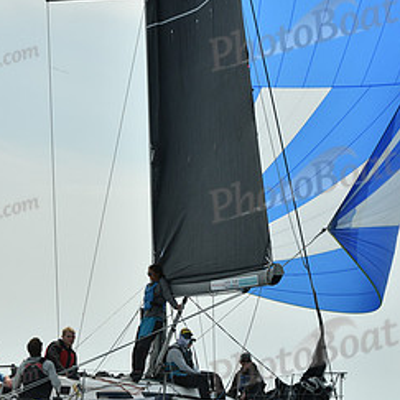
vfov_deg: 12.3
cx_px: 125
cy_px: 289
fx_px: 1856
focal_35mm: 142
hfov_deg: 12.3
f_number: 9
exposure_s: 1/1250
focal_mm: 70
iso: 320
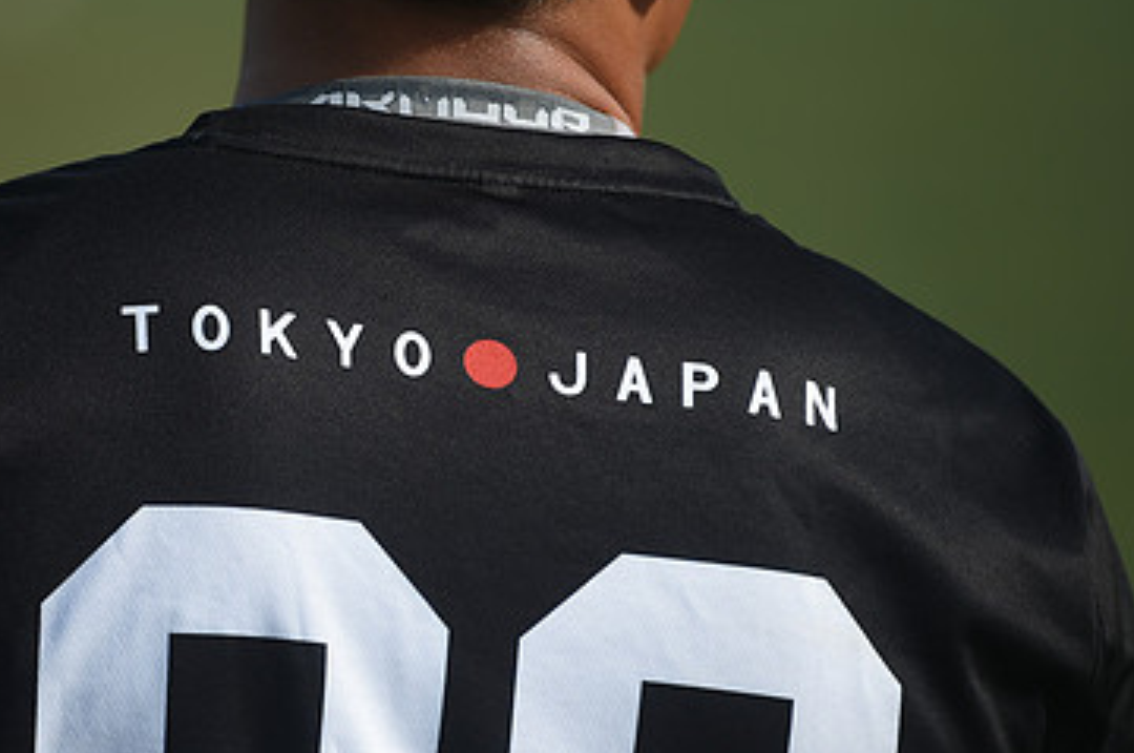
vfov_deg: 4.3
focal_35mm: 322
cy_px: 408
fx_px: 10129
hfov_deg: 6.4
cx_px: 334
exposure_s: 1/1600
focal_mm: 200
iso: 100
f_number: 2.8
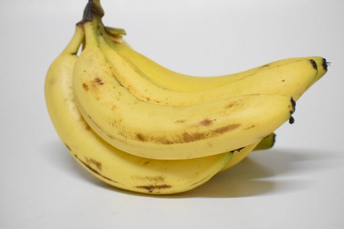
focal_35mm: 105
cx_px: 172
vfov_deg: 13.0
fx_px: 1003
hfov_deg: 19.5
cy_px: 114
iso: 8000
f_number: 4.5
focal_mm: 70
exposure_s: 1/125
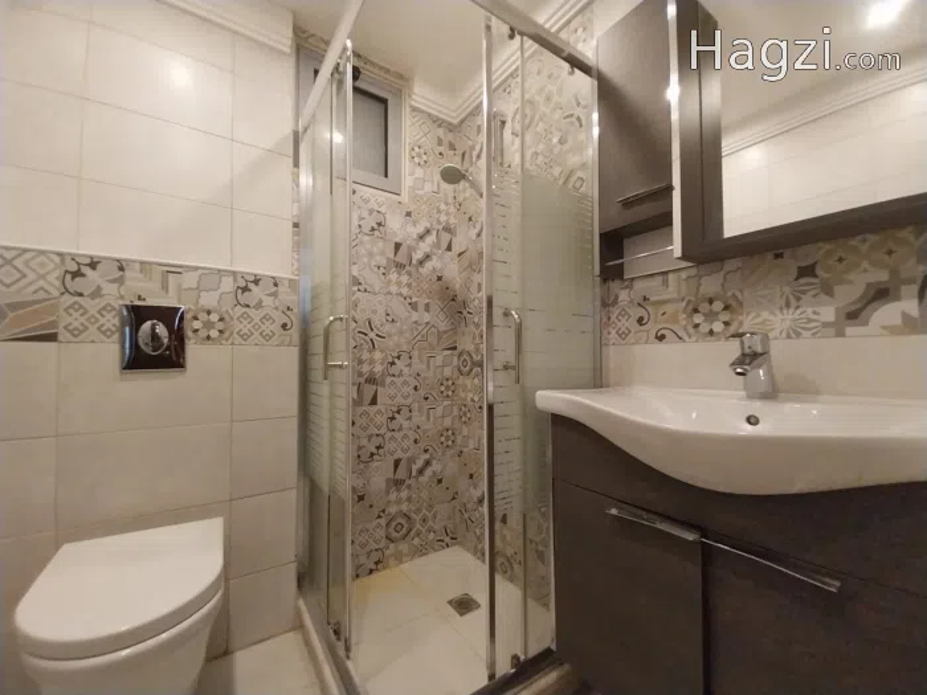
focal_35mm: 13
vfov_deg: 89.9
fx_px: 348
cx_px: 464
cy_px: 348
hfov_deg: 106.2
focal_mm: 1.3
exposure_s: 1/25
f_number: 2.2
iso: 250
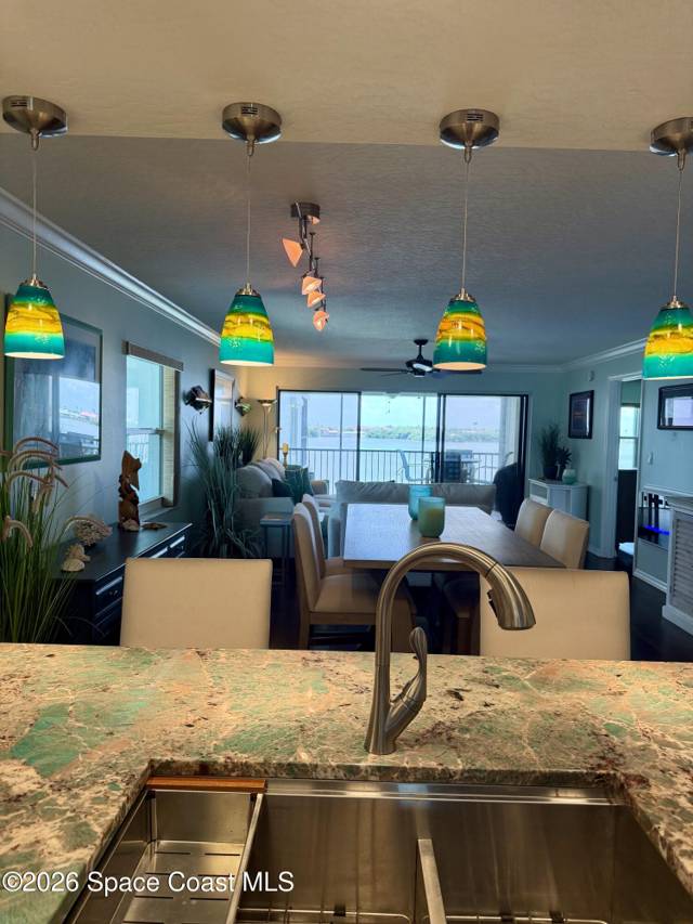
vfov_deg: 71.6
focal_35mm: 24
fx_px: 640
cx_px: 346
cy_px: 462
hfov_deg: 56.8
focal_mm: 6.76
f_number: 1.78
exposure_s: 1/218
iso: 160
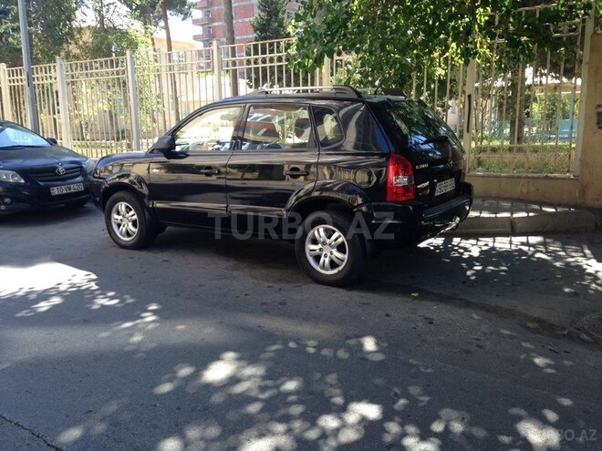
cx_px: 301
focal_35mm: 33
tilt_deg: -10.1
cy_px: 226
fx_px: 574
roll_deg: +1.8
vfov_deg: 42.9
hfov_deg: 55.4
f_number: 2.4
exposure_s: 1/168
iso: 50
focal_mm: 4.12
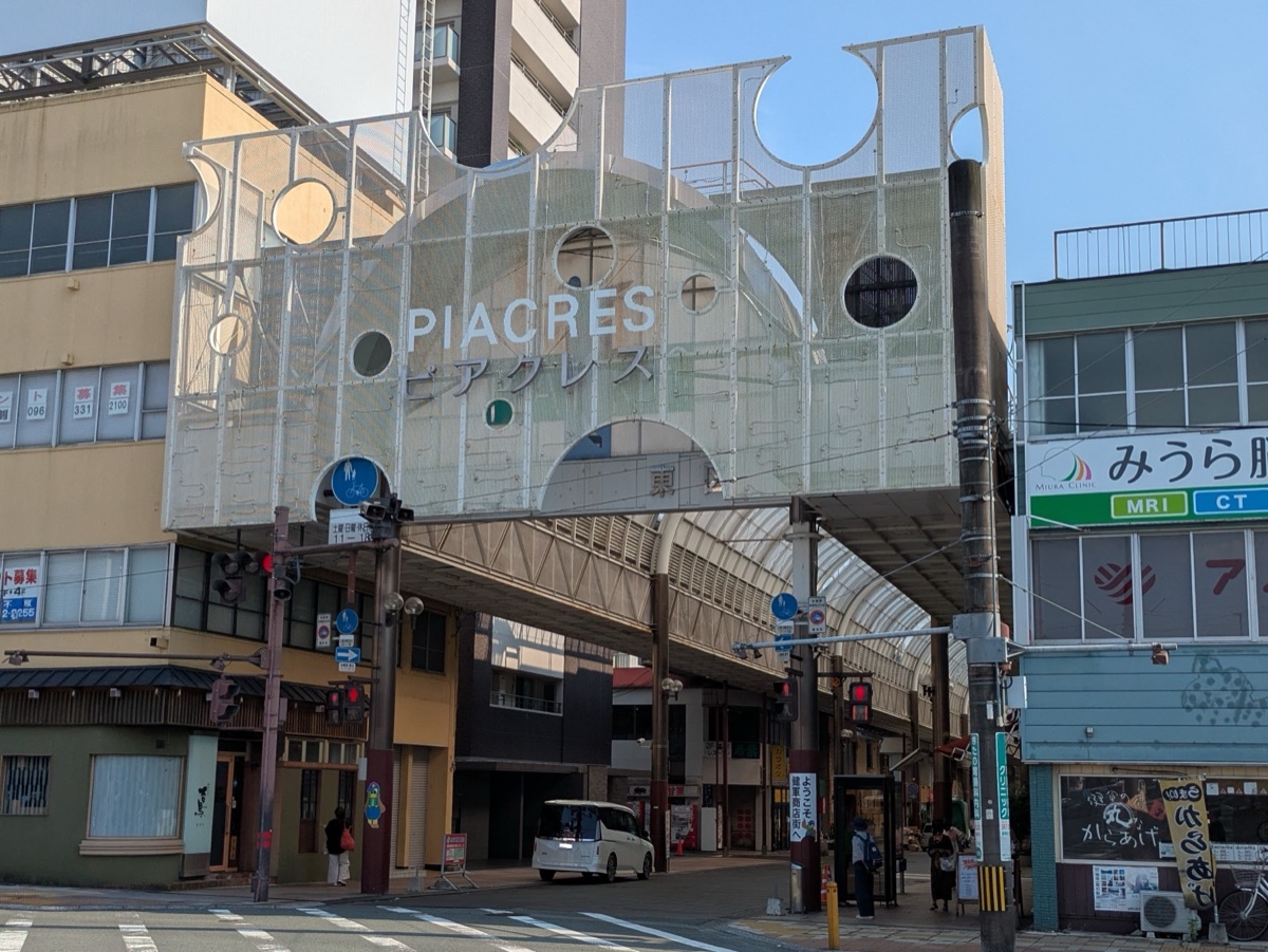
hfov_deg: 69.4
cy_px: 476
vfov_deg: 54.9
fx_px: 916
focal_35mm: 25
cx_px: 634
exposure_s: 1/3378
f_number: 1.89
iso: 43
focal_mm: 5.43
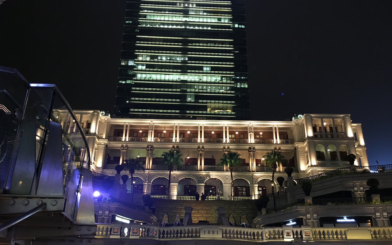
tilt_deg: +23.8
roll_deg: -0.9
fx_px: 331
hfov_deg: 61.2
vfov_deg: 40.5
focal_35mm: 31
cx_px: 196
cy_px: 144
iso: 200
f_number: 2.2
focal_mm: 4.15
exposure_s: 1/20
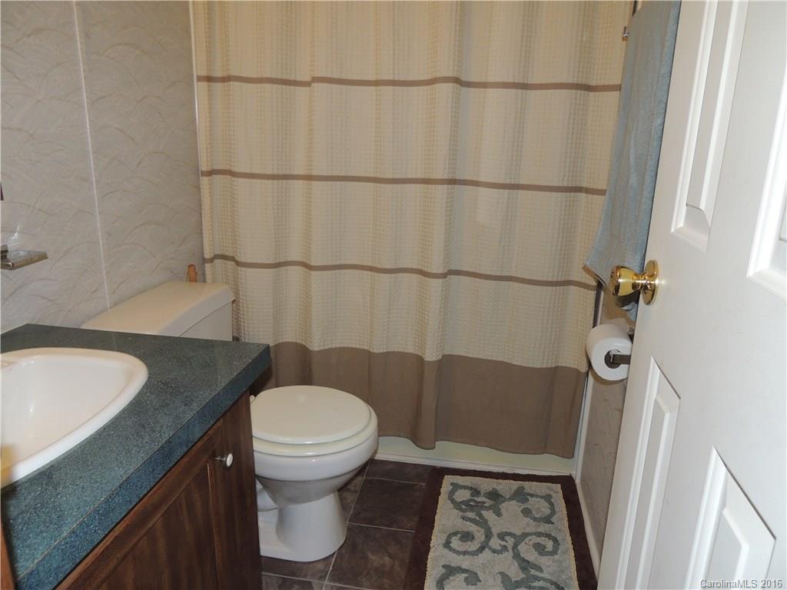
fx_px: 546
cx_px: 394
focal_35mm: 24
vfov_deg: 56.8
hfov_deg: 71.6
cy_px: 295
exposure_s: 1/30
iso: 200
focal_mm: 4.3
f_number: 3
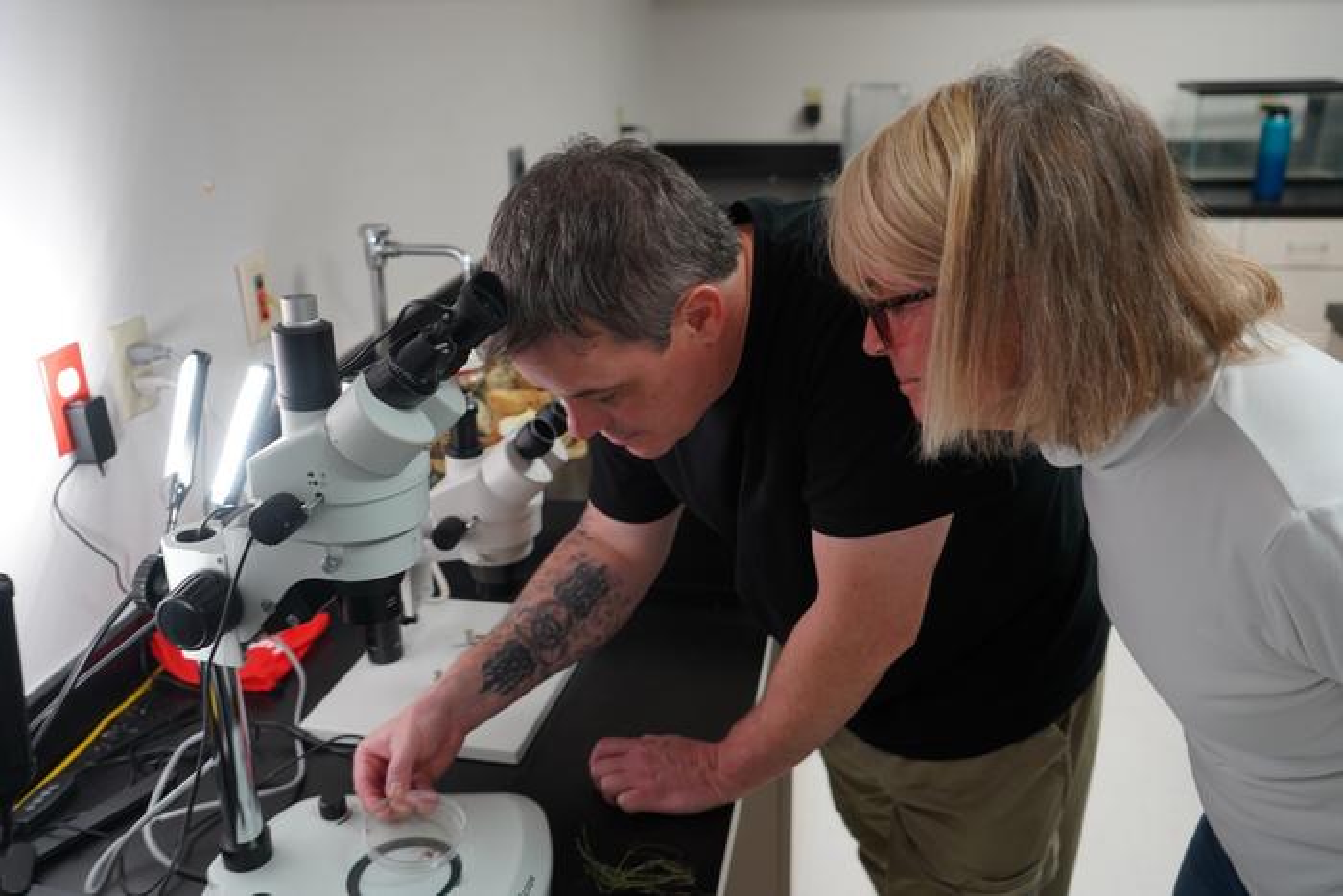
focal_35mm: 31
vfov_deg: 42.3
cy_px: 448
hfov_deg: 60.3
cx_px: 672
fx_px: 1157
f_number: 4
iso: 640
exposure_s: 1/60
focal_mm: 31
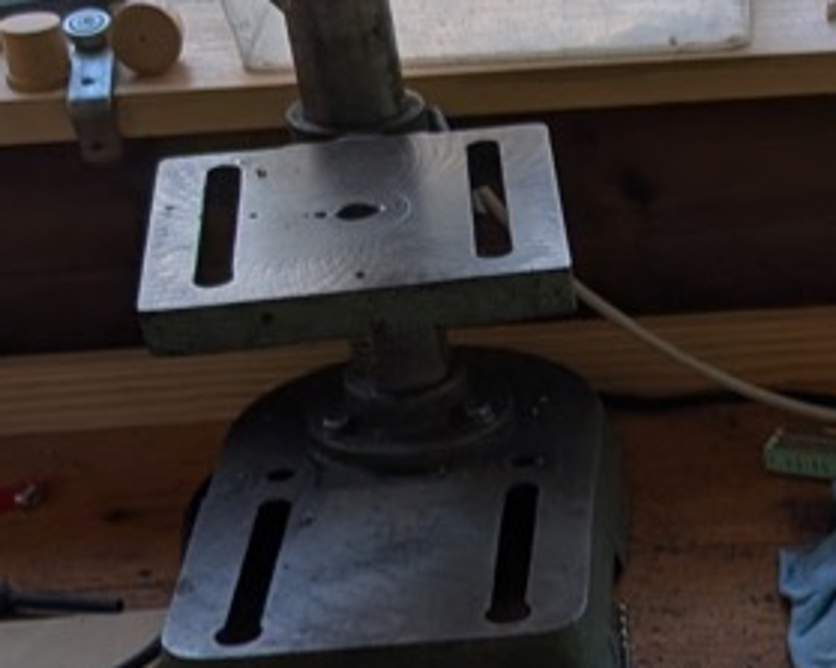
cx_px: 1258
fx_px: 2498
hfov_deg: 17.1
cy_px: 723
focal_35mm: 101
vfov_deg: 14.9
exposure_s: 1/5128
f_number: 1.68
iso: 22
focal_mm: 6.9
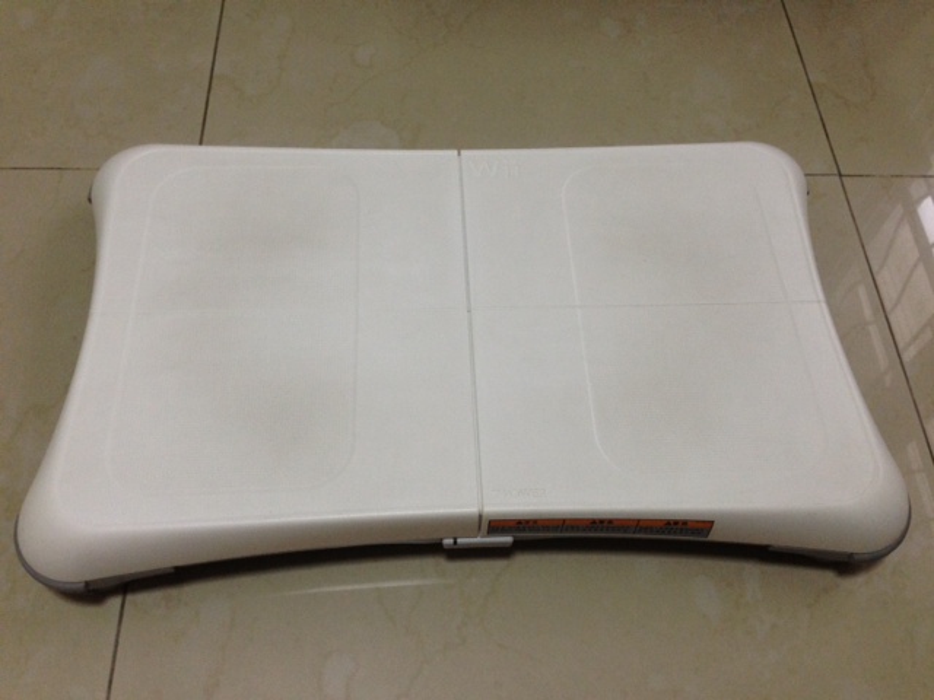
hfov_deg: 55.4
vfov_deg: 42.9
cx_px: 467
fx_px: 890
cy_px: 350
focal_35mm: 33
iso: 160
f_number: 2.4
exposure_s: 1/20
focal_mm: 4.12
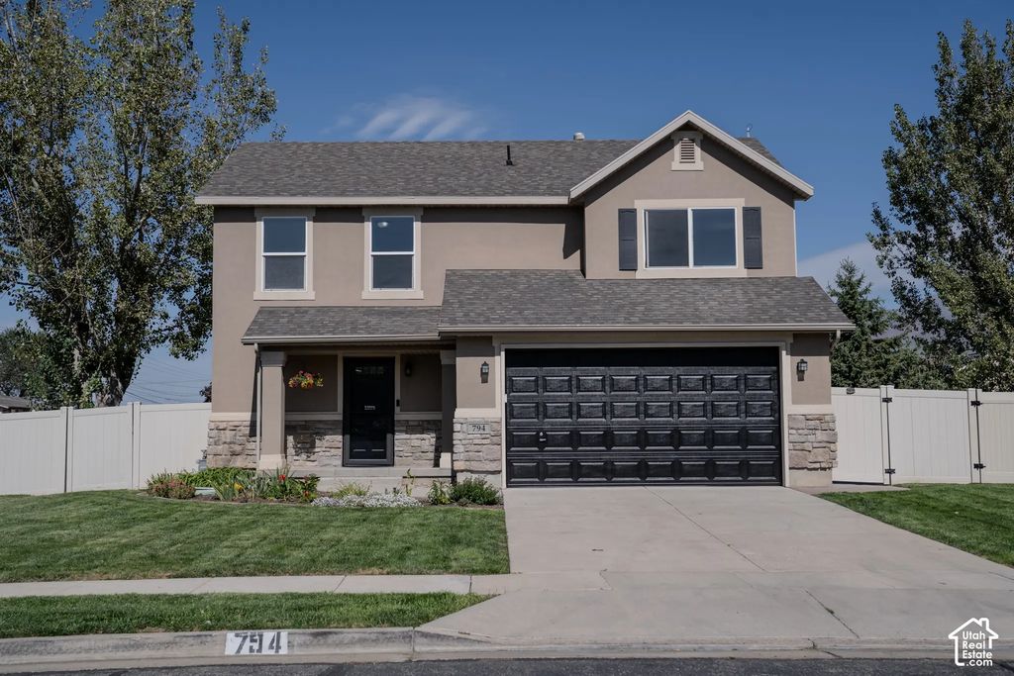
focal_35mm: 42
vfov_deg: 32.0
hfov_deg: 46.5
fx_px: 1179
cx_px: 496
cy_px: 338
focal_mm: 40
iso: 100
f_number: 5
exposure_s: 1/1000
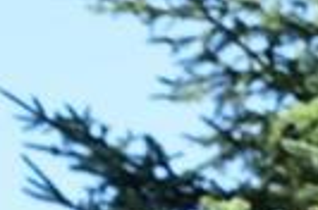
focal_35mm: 463
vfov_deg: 2.9
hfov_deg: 4.2
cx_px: 1140
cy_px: 735
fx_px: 4080
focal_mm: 40
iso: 200
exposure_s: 1/125
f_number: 6.3
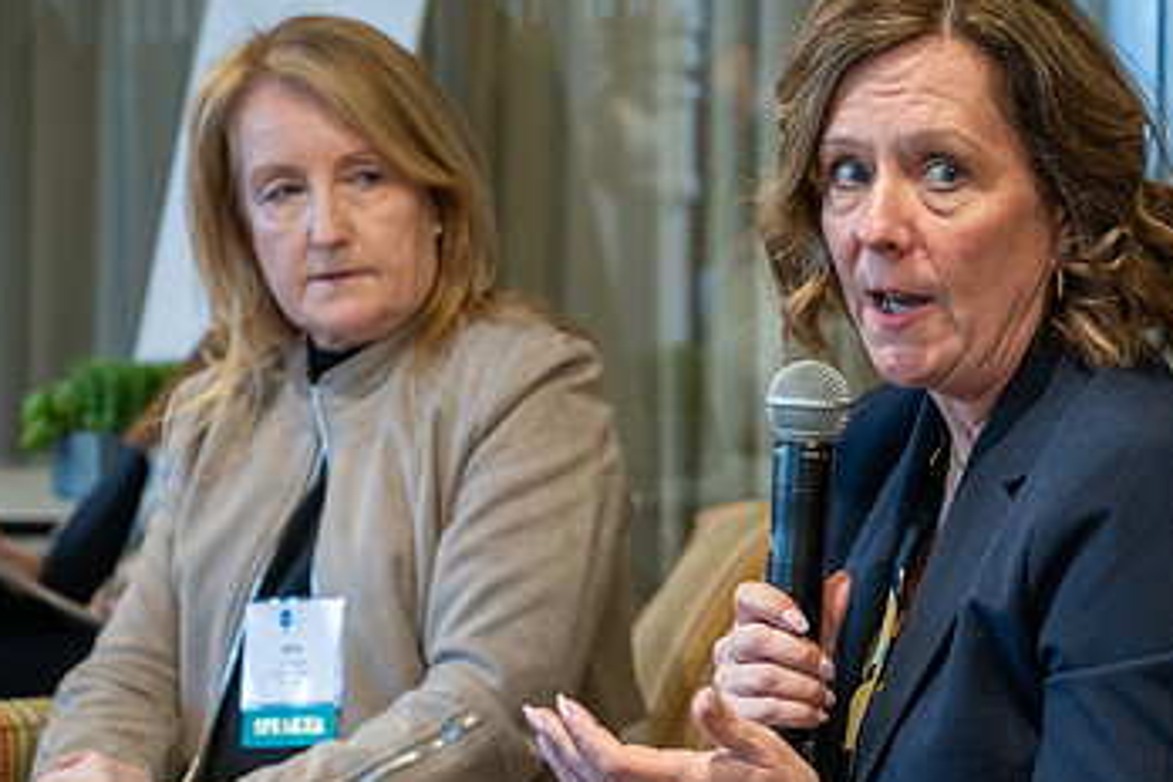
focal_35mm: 105
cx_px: 961
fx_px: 3421
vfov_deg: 13.0
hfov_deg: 19.2
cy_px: 533
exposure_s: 1/50
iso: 1600
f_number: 4
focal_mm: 63
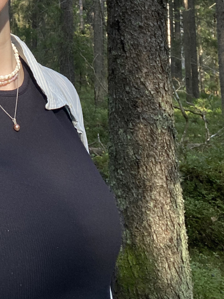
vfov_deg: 31.4
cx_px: -20
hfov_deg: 24.8
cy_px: -22
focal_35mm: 55
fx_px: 474
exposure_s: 1/161
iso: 25
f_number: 2.2
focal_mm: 2.71
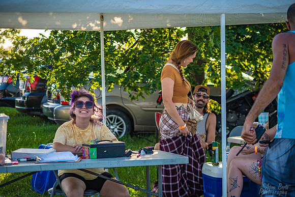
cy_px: 98
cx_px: 148
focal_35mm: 120
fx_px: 984
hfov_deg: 17.1
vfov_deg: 11.4
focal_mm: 120
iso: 250
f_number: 4
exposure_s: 1/400
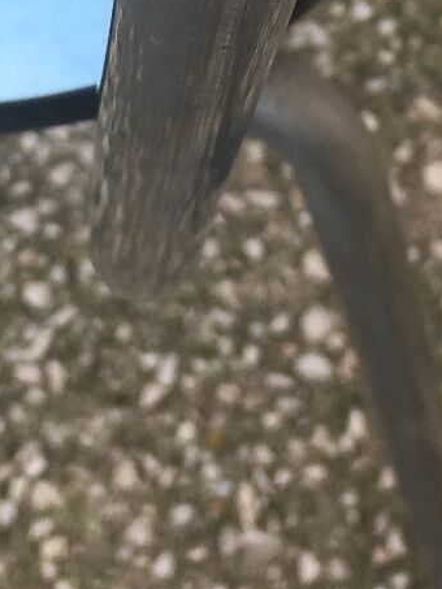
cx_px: 273
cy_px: -195
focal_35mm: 129
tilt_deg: -60.6
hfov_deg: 11.5
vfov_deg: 14.6
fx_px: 2195
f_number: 2.2
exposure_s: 1/208
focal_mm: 4.15
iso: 25
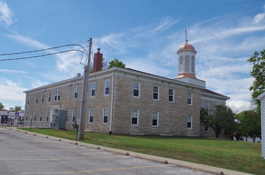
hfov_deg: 53.2
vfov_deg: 36.7
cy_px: 88
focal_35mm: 36
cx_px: 132
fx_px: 264
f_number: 13
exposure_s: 1/4000
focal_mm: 24.38
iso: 3200
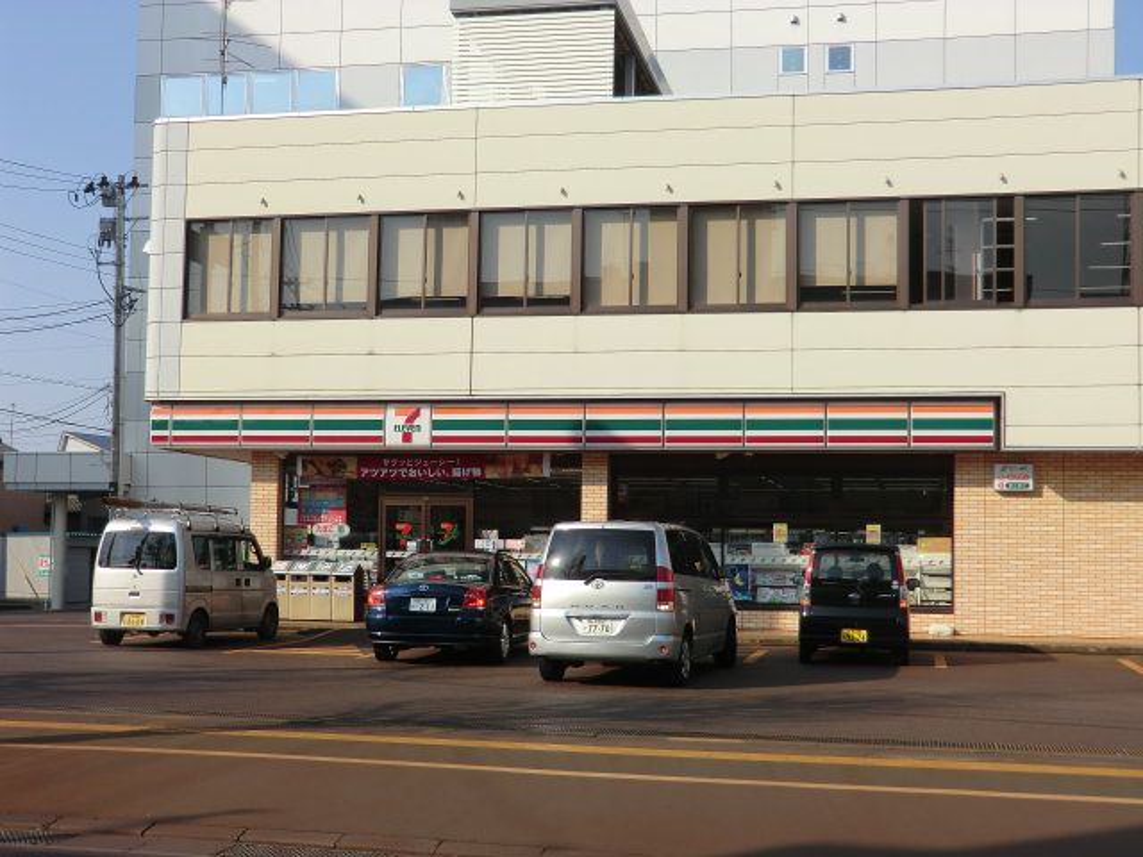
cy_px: 428
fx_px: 1552
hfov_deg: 40.4
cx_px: 572
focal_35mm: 47
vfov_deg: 30.9
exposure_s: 1/640
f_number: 4
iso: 64
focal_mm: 8.4
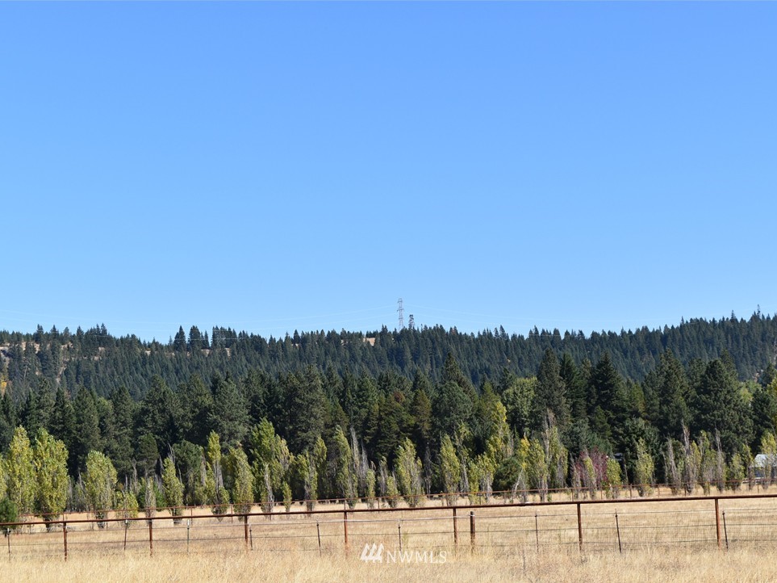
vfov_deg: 18.9
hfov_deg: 25.0
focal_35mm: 78
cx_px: 405
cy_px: 292
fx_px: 1751
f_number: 10
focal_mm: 48
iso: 200
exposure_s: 1/400
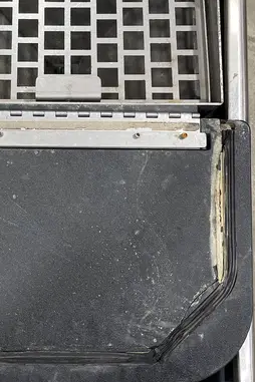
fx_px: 552
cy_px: 154
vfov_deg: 38.0
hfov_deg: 25.5
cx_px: 51
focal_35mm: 52
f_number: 1.6
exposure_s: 1/111
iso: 125
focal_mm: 5.1
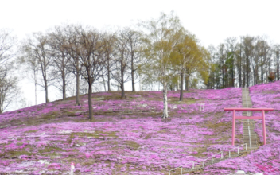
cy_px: 177
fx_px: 496
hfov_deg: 31.4
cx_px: 168
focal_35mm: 65
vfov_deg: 19.4
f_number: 2.9
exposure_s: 1/400
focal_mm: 6
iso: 100
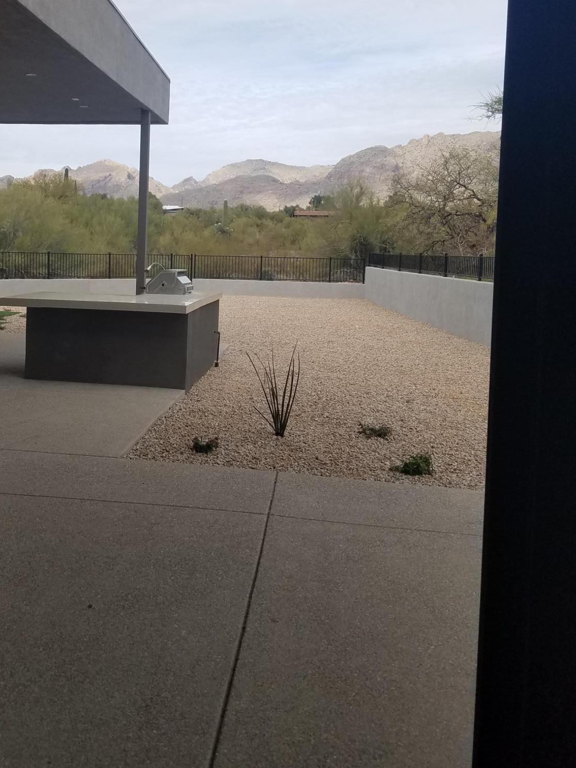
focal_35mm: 35
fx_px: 777
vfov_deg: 52.2
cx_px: 201
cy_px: 295
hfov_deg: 40.3
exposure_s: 1/1144
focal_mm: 4.2
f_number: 1.7
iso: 50
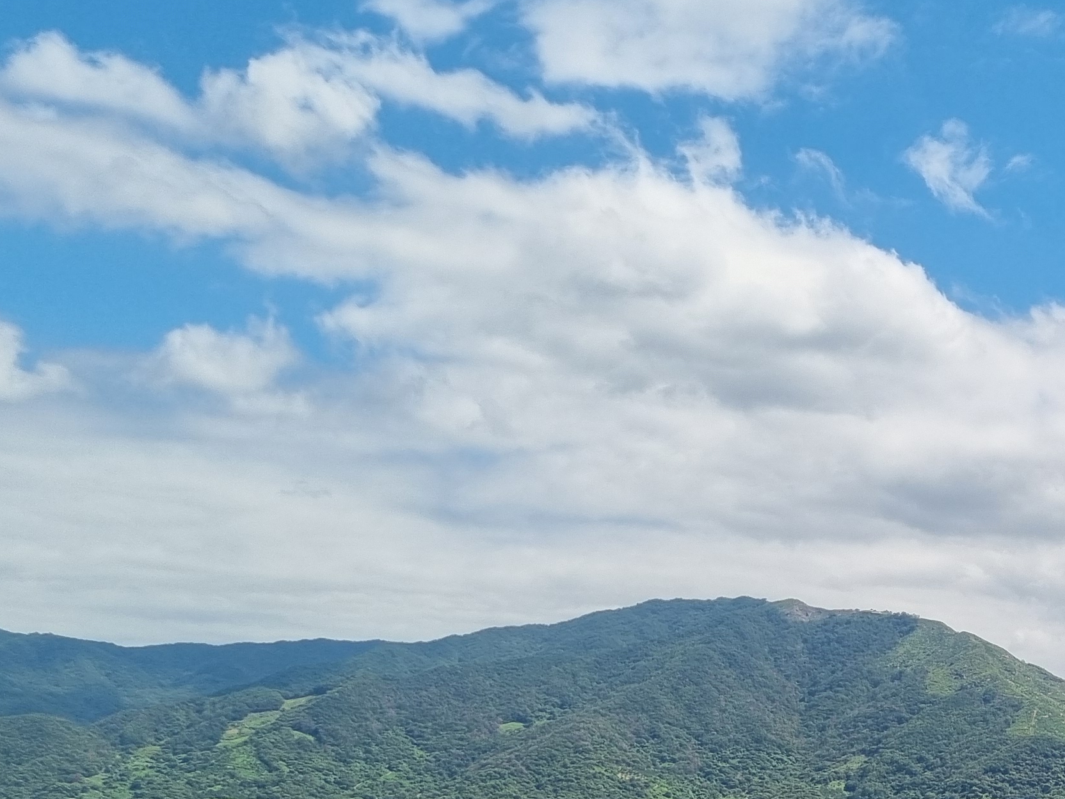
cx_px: 1048
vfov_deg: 22.8
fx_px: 1938
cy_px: 692
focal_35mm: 63
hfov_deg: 28.9
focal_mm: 5.4
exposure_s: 1/4528
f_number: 1.8
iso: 50
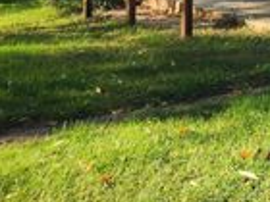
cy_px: -128
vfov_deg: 16.0
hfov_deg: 20.2
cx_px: 415
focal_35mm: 82
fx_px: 640
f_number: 1.8
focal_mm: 5.4
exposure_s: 1/434
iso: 20
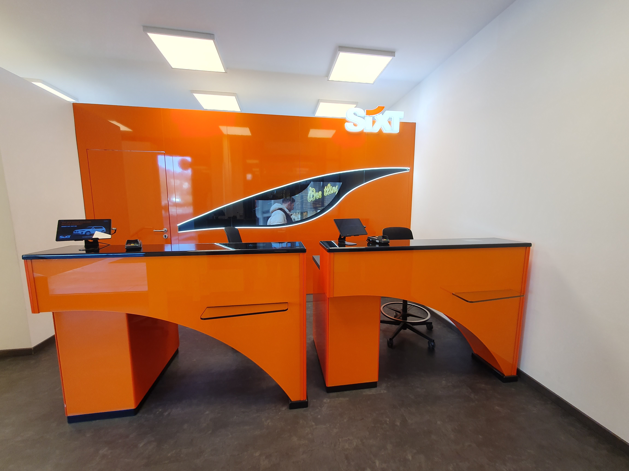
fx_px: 236
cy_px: 236
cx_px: 314
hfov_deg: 106.2
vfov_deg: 89.9
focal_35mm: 13
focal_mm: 1.8
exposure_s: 1/50
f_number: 2.2
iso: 64
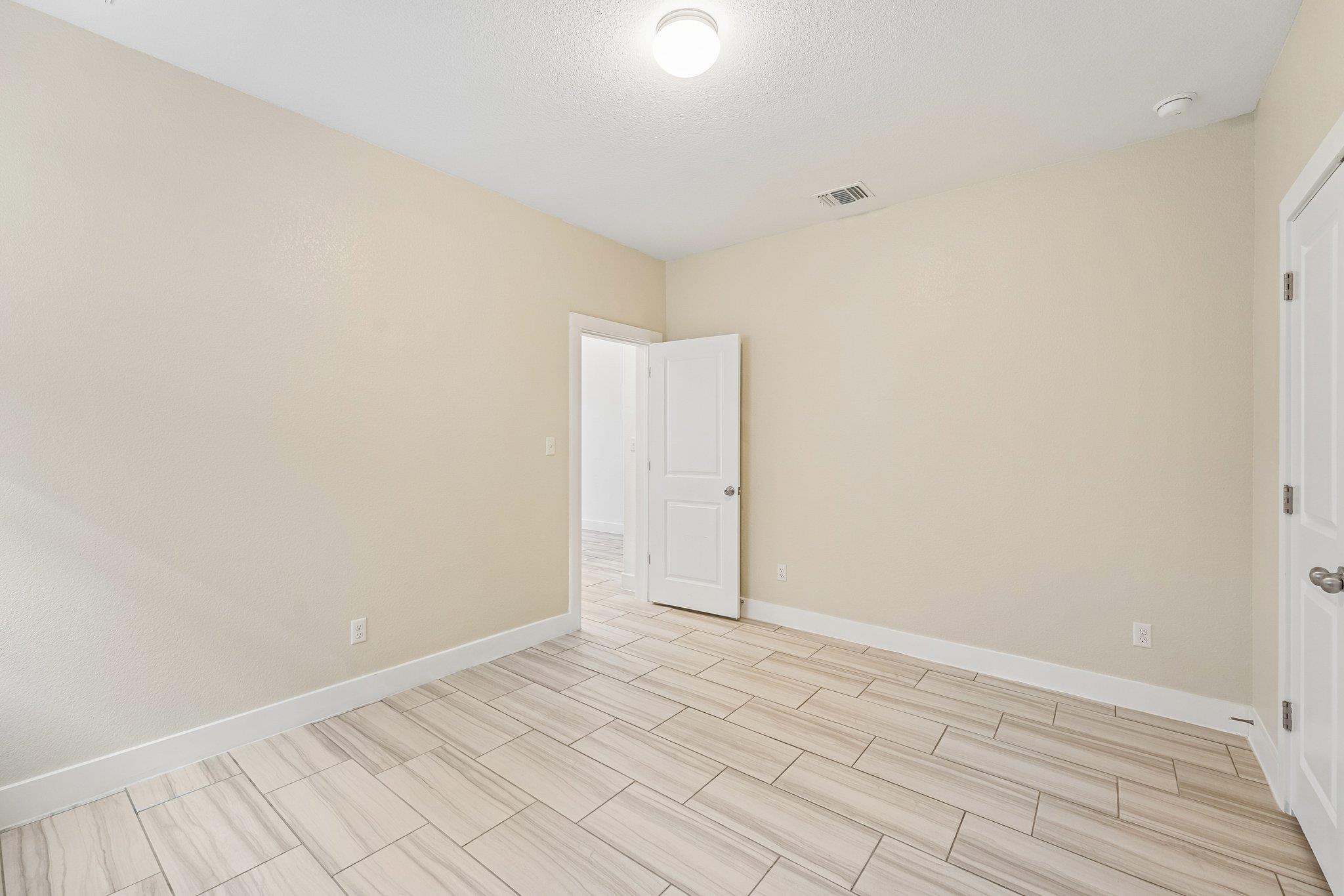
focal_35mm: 15
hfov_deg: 101.9
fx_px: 545
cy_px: 448
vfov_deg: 78.8
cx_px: 672
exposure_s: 1/10
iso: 400
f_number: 8
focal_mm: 14.6
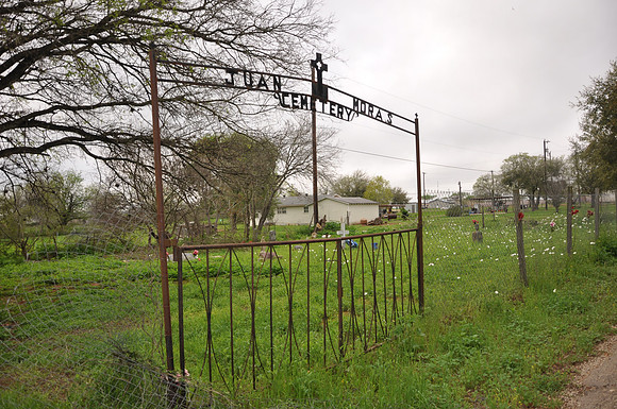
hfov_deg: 67.5
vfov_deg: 47.8
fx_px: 462
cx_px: 308
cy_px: 204
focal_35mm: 27
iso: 200
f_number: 5
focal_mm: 18
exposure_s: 1/200
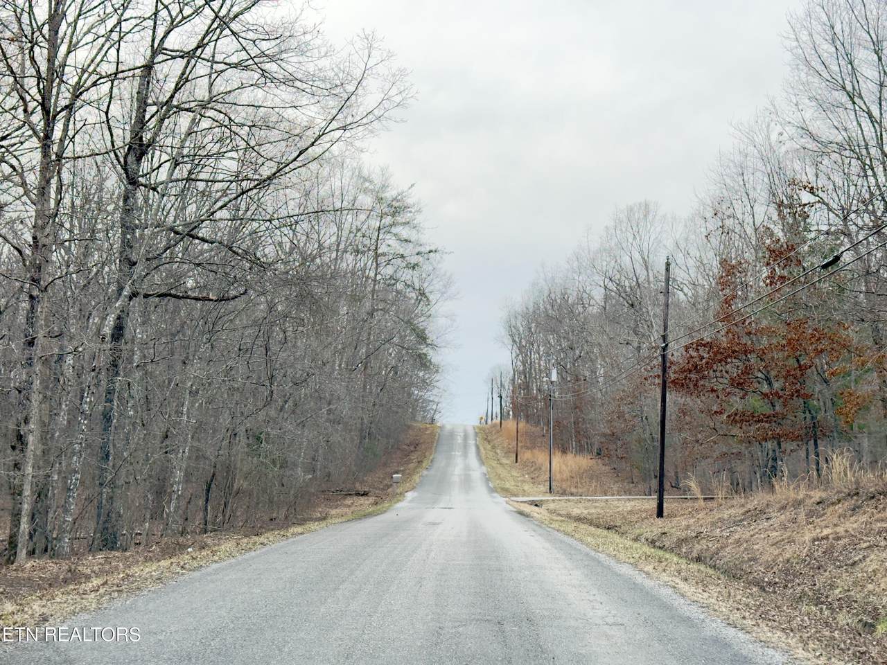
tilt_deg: +4.3
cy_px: 332
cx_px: 444
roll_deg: -0.8
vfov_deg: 30.3
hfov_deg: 39.7
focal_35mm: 48
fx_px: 1230
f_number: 1.78
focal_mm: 6.76
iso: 80
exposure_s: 1/164
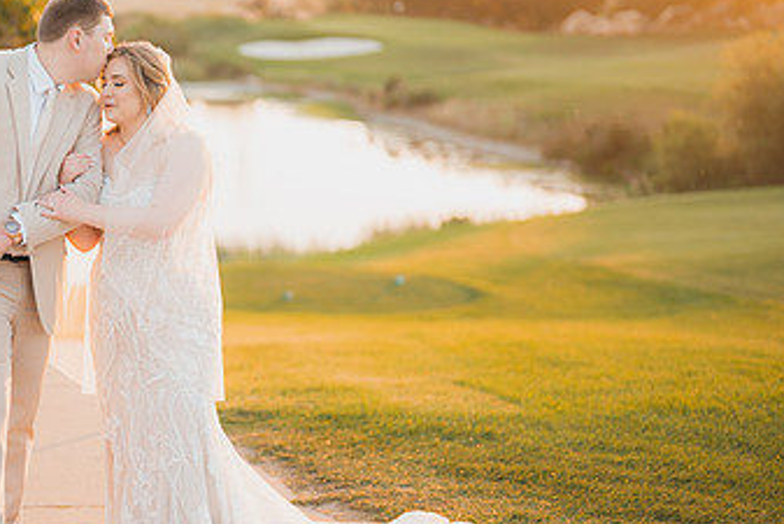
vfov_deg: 15.9
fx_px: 1874
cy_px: 229
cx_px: 140
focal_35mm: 86
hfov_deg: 23.2
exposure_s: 1/500
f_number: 1.2
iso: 125
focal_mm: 50
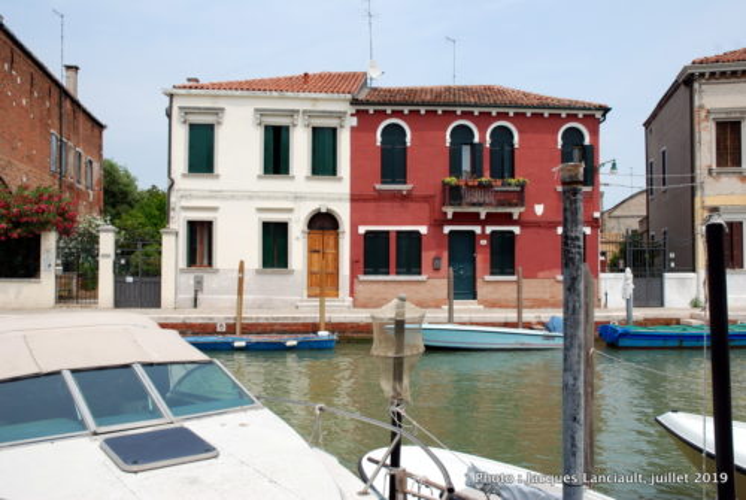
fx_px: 685
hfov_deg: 57.2
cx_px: 373
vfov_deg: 40.1
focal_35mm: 33
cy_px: 250
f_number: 11
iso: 100
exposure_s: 1/125
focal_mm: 22
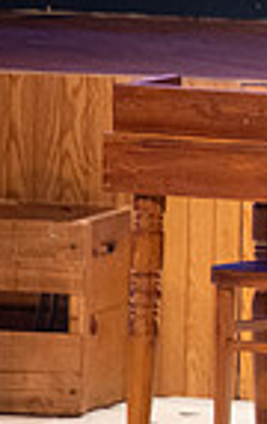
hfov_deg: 0.8
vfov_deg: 1.2
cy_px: 39
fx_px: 20064
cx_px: 745
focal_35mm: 1732
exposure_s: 1/160
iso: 10000
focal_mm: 420
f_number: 6.3
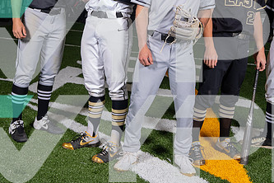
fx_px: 411
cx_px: 160
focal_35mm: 54
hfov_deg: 36.8
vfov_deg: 24.7
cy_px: 39
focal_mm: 31
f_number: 5.6
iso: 200
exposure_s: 1/200
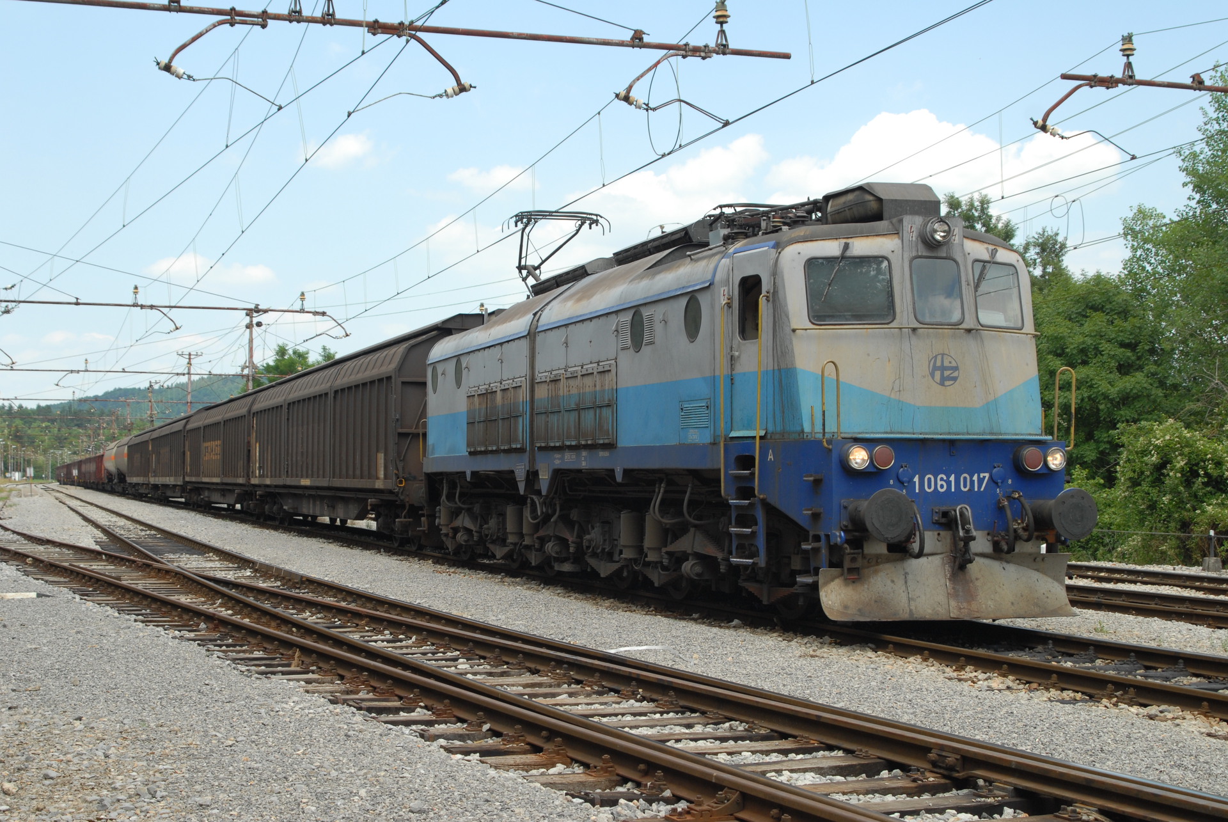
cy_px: 411
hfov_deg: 36.8
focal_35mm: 54
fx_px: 1844
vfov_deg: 25.1
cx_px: 614
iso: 200
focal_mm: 36
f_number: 6.3
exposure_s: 1/250
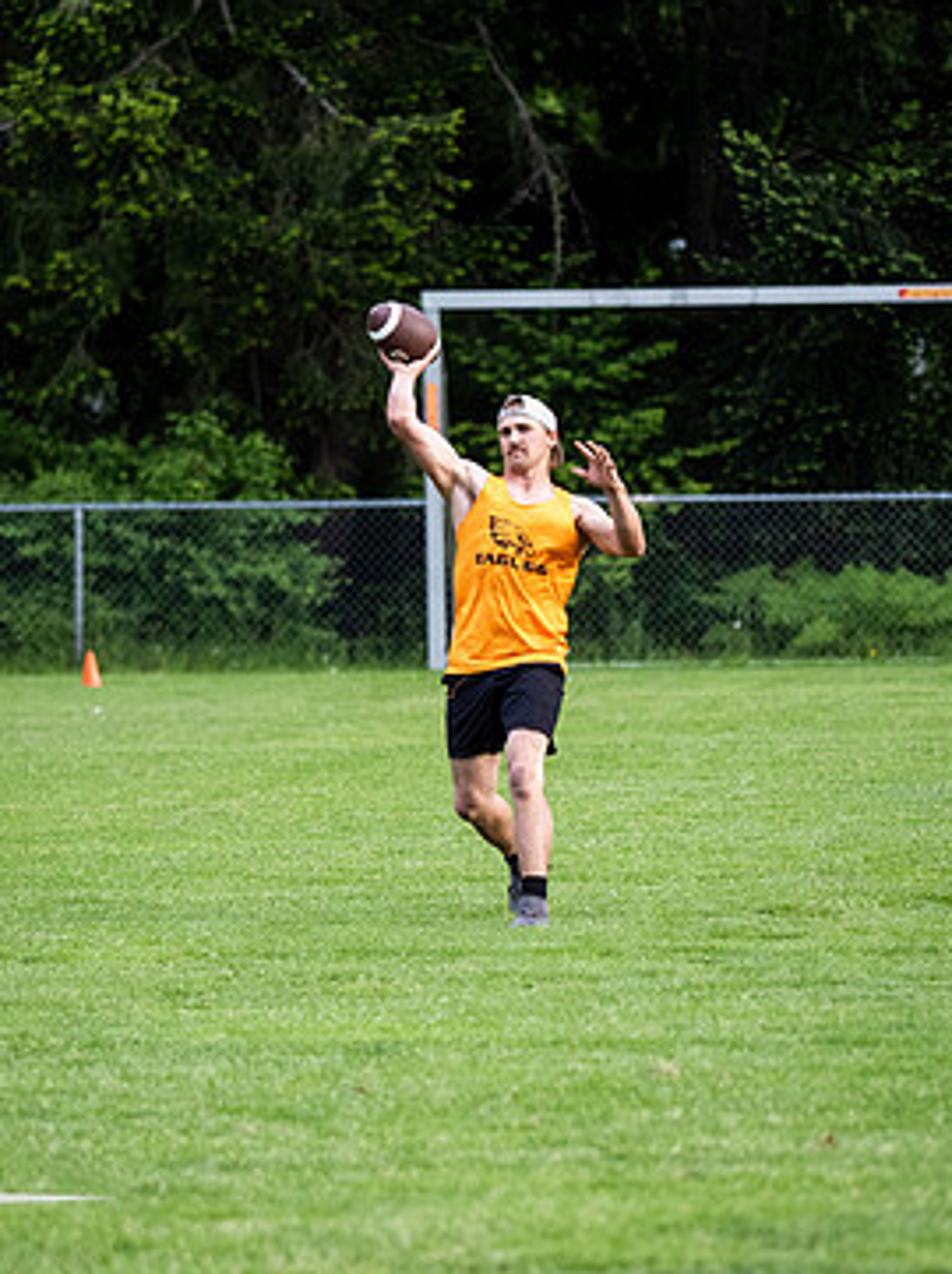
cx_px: 393
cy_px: 780
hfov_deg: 4.0
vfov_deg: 5.3
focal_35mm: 374
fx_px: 13739
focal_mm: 150
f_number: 2.8
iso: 1000
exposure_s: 1/1600
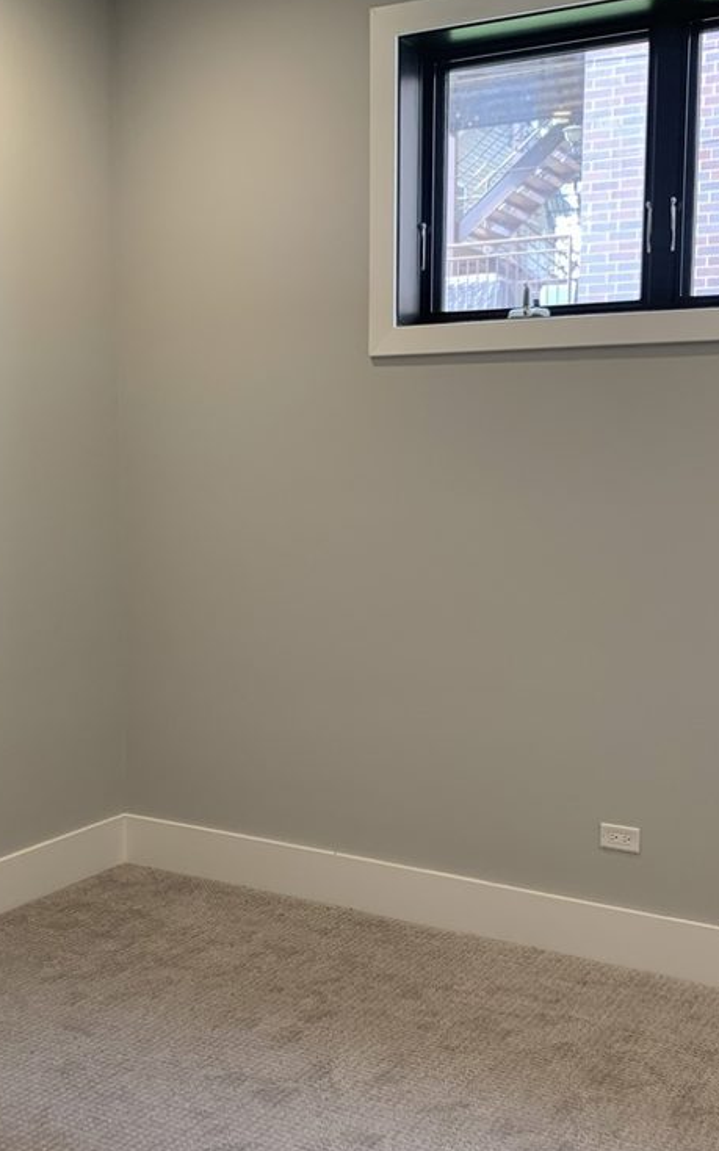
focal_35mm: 40
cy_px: 613
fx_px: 1255
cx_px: 329
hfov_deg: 32.0
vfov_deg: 49.3
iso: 80
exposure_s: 1/60
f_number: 1.8
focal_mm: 4.25
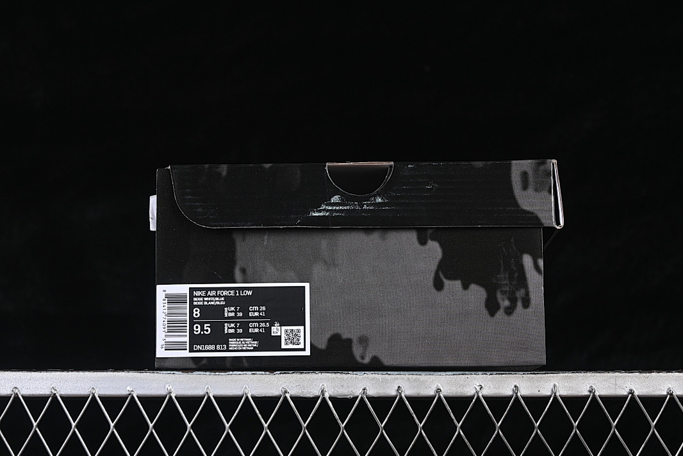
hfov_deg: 26.6
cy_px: 229
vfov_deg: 18.0
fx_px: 1442
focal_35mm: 76
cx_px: 345
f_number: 6.3
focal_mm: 50
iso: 160
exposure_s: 1/60
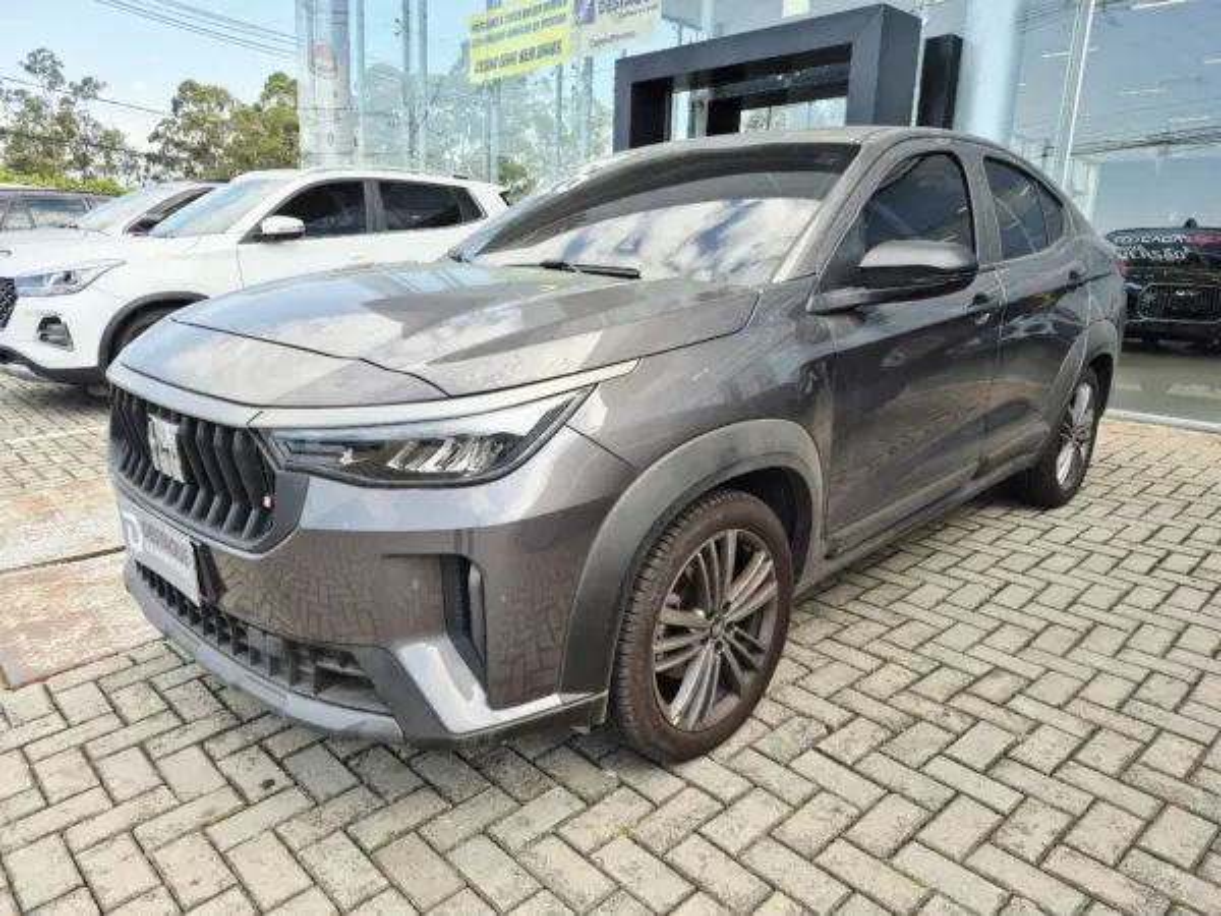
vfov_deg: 58.9
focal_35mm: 23
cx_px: 610
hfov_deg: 73.9
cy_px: 458
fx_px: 811
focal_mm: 5.4
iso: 25
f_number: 1.8
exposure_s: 1/443
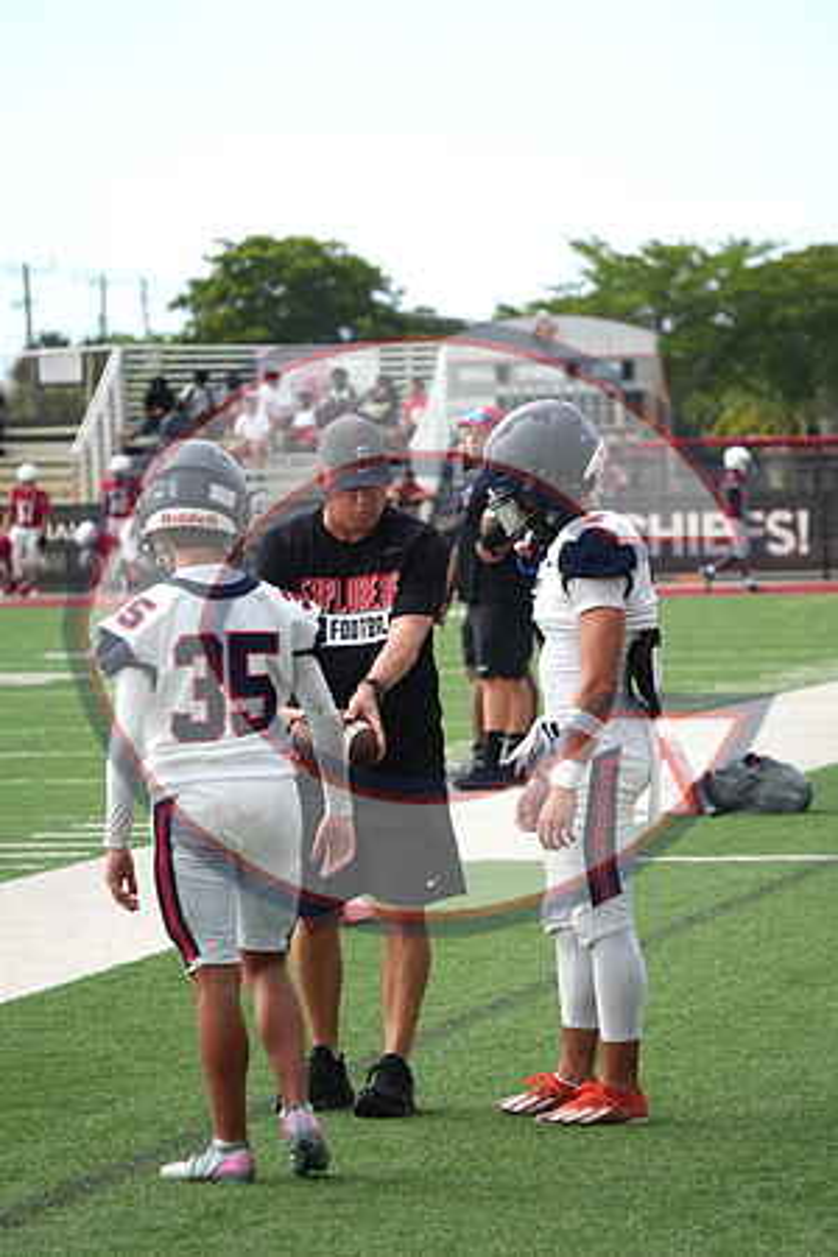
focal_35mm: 237
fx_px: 8275
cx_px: 419
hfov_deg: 5.8
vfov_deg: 8.7
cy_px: 628
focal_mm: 158
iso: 1250
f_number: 6.3
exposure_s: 1/1000
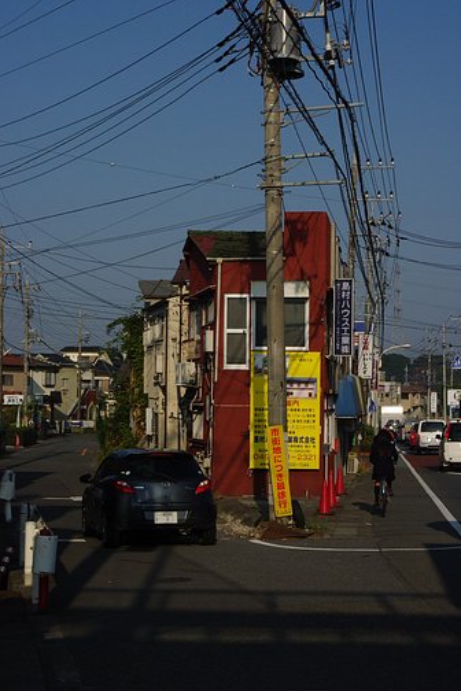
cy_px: 346
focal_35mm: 69
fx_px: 1316
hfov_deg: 19.9
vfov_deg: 29.4
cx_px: 233
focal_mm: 45
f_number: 20
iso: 200
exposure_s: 1/200
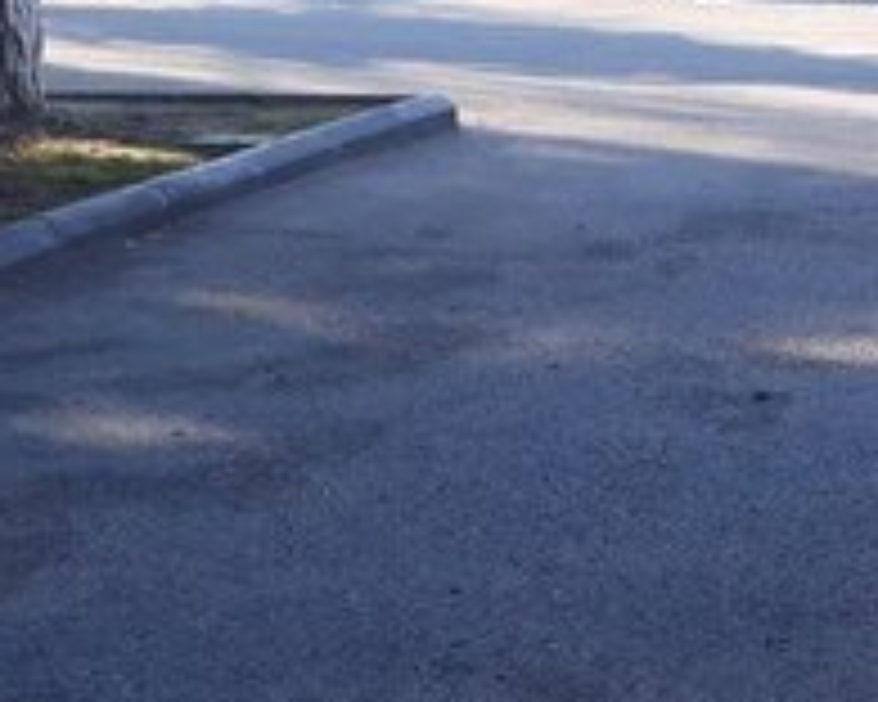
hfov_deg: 18.3
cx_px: 1432
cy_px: 299
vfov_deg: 17.3
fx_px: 2313
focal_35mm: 89
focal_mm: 3.6
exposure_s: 1/217
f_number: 1.9
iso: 40
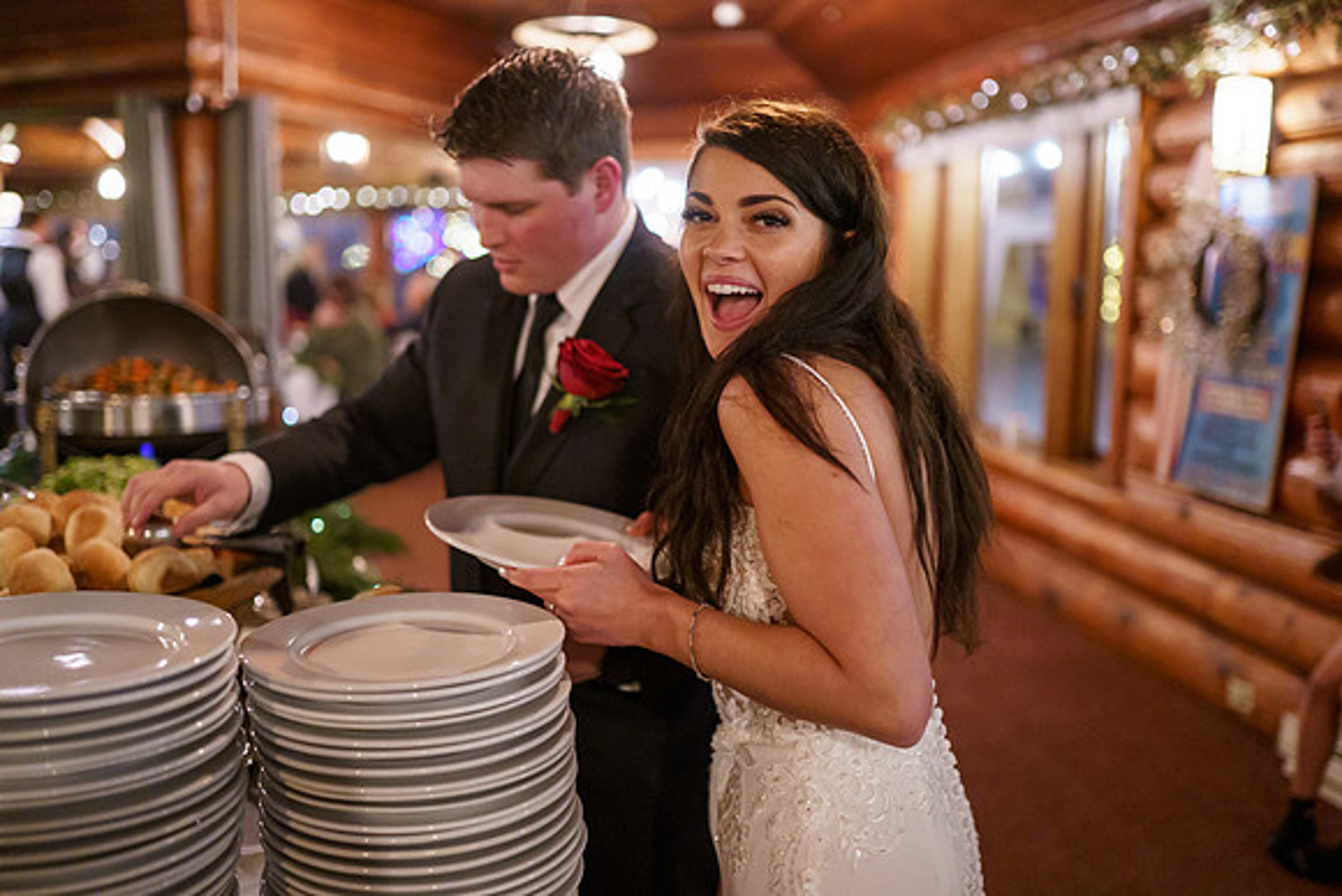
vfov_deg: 37.6
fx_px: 1317
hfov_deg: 54.0
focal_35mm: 35
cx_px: 671
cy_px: 448
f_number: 1.6
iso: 3200
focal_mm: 35
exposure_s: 1/250
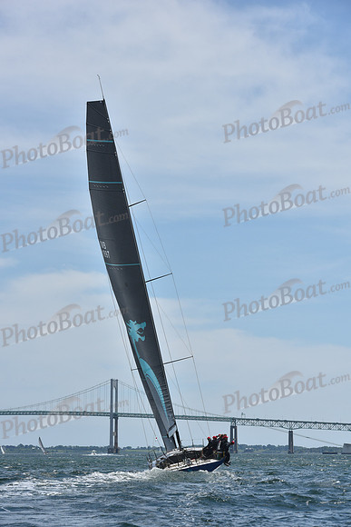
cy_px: 264
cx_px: 176
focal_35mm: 112
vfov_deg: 18.3
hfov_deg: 12.2
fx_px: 1637
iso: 250
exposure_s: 1/1250
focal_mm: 112
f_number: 8
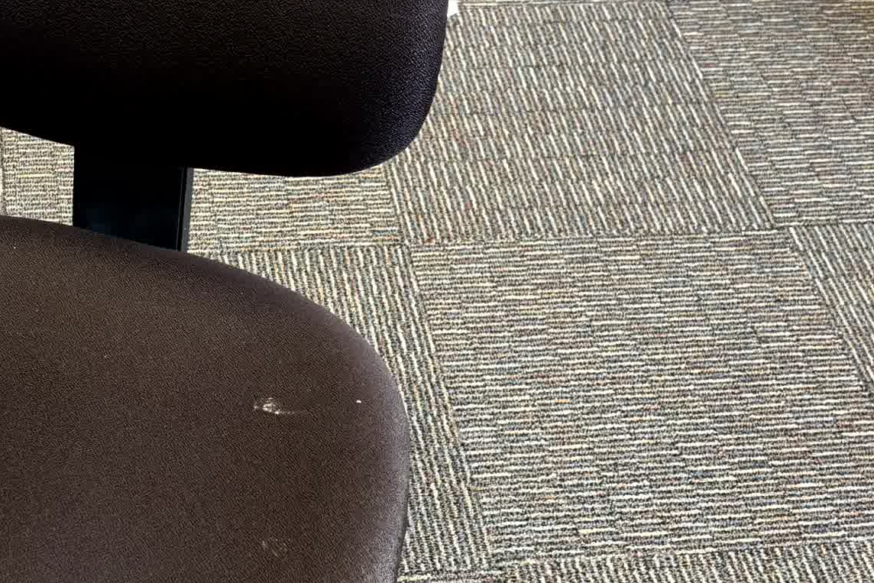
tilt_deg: -46.1
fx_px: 1627
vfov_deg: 20.3
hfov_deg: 29.5
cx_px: 197
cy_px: 355
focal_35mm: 67
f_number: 1.6
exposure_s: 1/60
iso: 200
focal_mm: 5.96
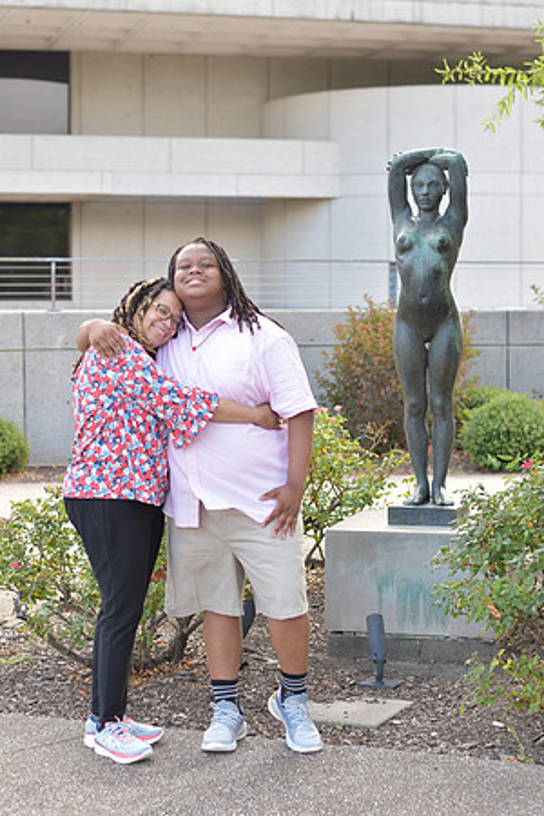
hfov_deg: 18.2
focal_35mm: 75
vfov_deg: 27.0
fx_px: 1700
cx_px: 272
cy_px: 408
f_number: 2.5
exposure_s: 1/200
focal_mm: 50
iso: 100
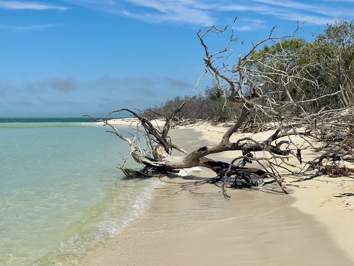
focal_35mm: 48
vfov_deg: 30.3
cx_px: 177
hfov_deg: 39.7
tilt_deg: -1.3
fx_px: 491
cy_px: 133
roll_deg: +0.2
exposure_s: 1/9804
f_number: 1.78
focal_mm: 6.86
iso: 64
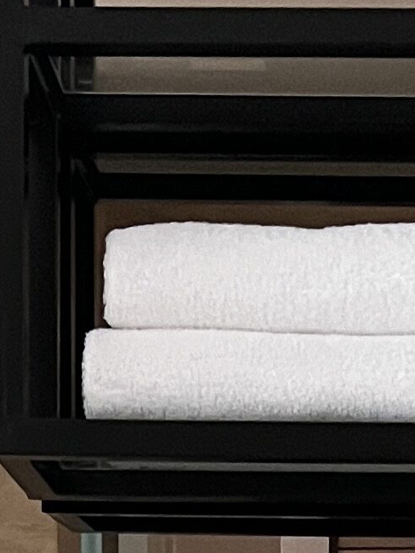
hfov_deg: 9.2
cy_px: 1272
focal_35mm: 161
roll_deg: +1.3
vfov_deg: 10.7
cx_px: 318
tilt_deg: -9.3
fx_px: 2574
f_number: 1.5
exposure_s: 1/60
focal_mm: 5.7
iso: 400
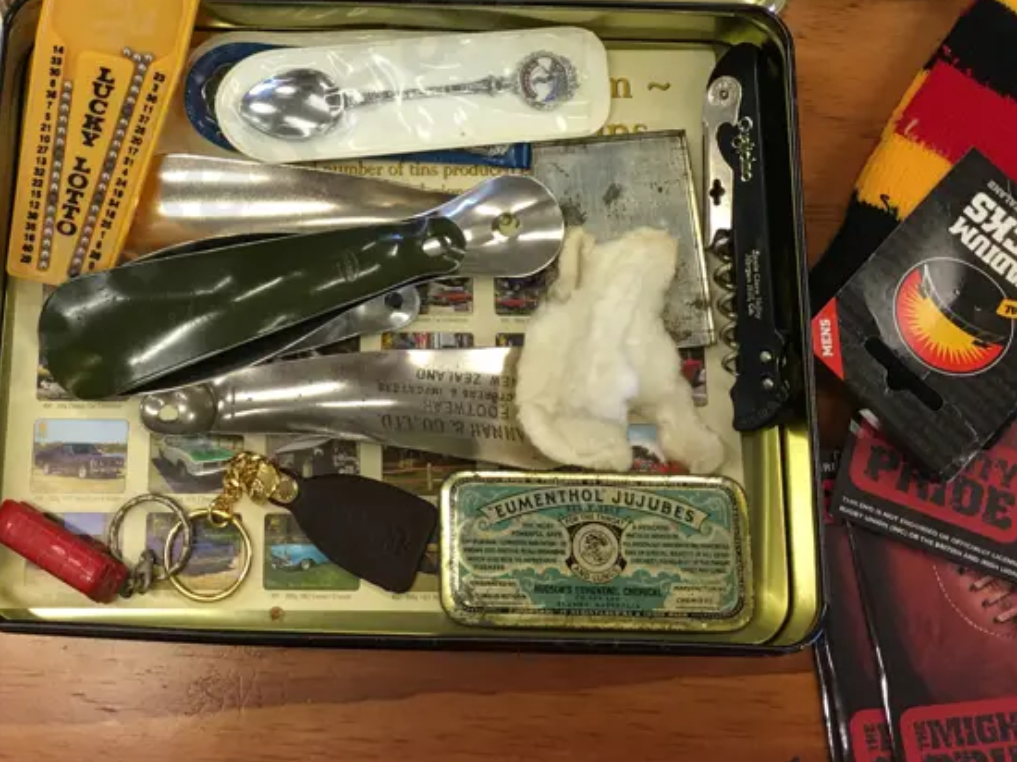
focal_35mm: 54
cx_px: 346
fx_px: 1586
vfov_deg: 26.2
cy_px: 91
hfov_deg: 35.2
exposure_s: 1/33
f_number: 2.2
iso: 50
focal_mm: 4.15
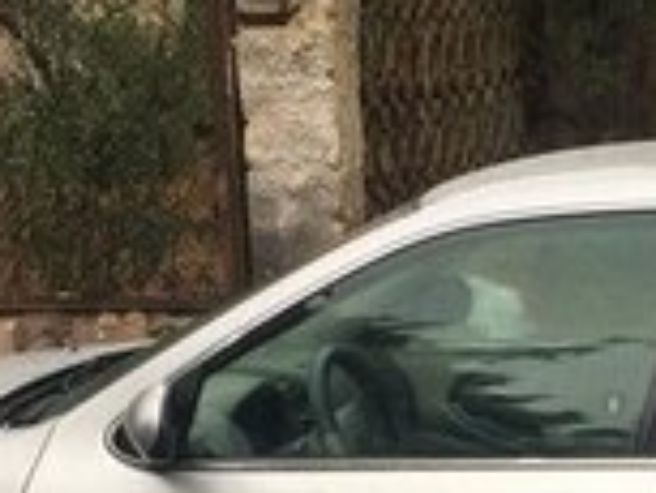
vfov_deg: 11.6
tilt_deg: -13.5
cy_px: 607
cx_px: 686
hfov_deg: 15.4
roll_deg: +1.8
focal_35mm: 125
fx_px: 2371
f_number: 2.2
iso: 50
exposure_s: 1/50
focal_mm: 4.15
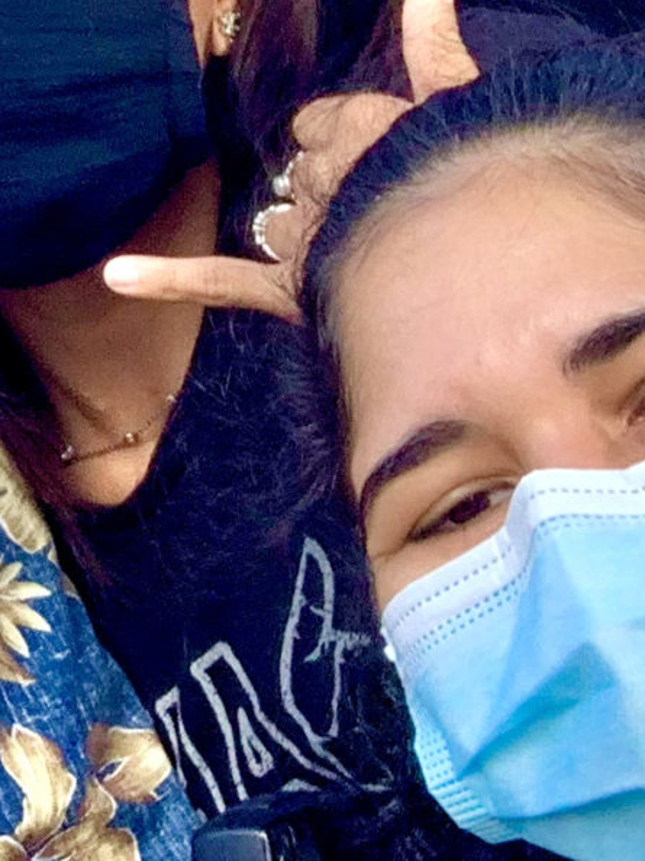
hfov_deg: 9.9
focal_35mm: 138
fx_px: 3431
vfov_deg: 14.1
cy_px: -9
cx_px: -674
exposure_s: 1/306
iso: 16
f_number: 2.2
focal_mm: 2.87
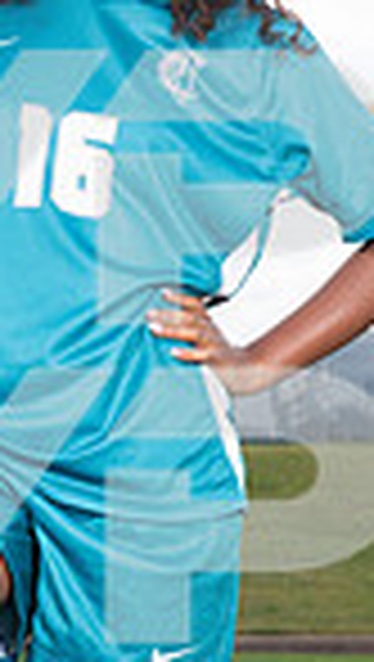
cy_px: 509
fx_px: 2707
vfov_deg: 13.9
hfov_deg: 7.9
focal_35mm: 154
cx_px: 54
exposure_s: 1/320
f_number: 7.1
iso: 125
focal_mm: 48
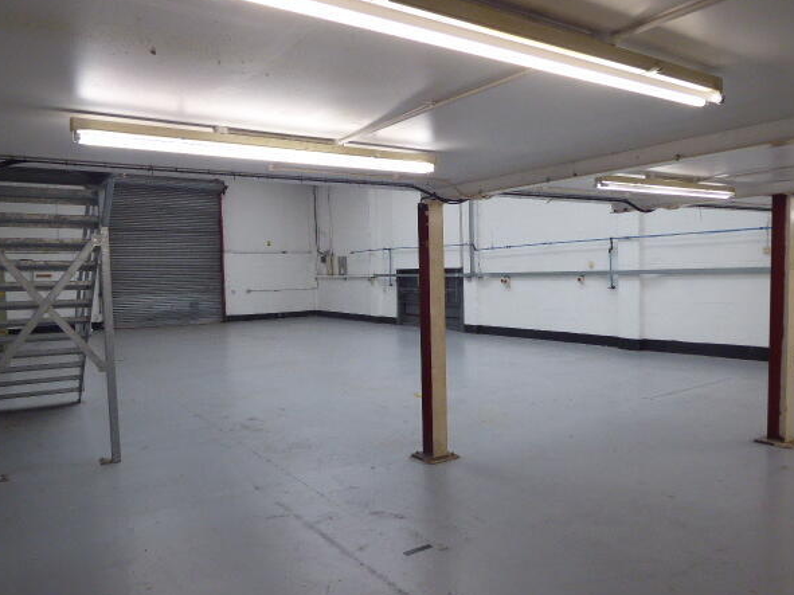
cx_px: 392
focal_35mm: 26
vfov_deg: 53.0
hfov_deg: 67.3
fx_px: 596
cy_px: 313
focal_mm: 4.3
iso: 320
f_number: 3.3
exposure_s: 1/60
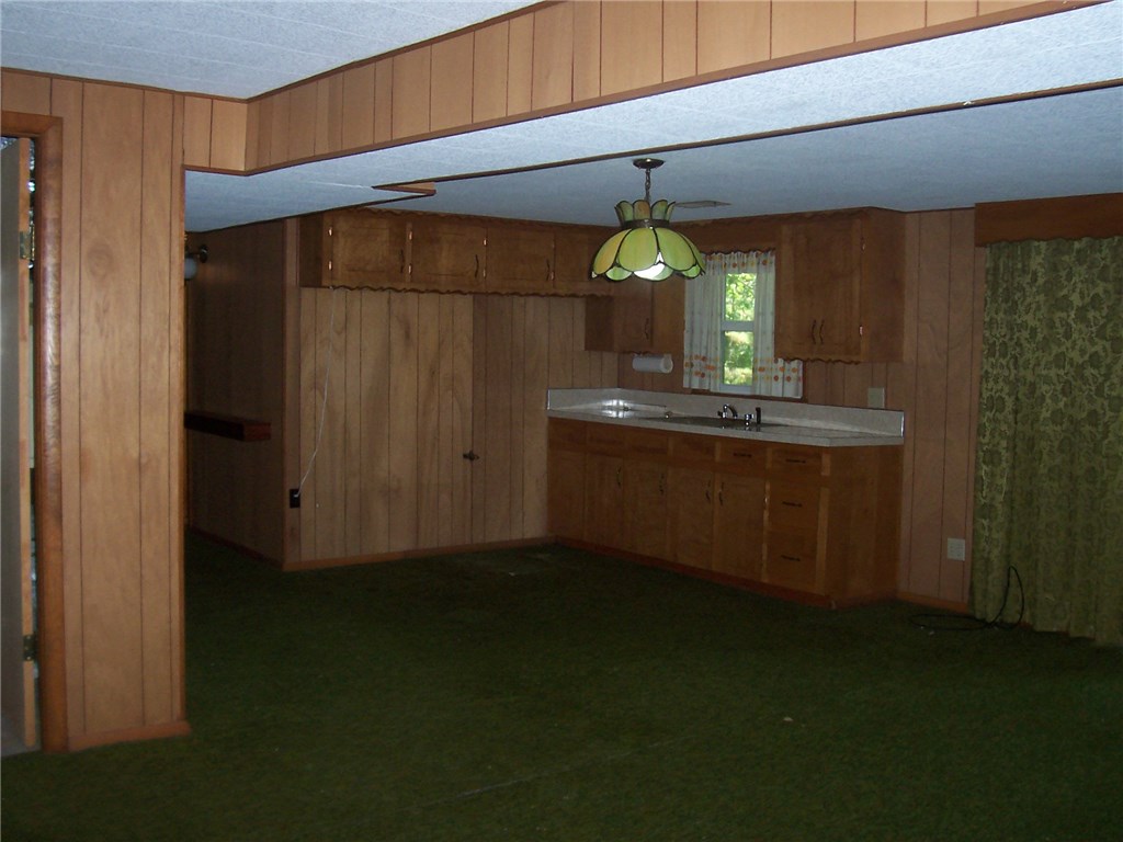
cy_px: 421
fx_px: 1200
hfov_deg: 50.1
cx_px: 562
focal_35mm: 37
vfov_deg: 38.7
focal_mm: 5.6
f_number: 2.8
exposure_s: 1/60
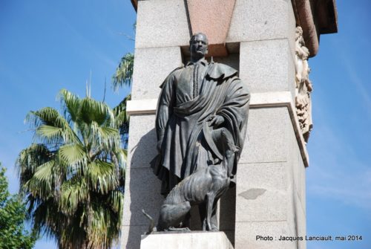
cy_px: 124
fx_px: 1084
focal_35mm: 105
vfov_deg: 13.1
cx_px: 186
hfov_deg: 19.4
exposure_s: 1/500
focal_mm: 70
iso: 180
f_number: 5.6
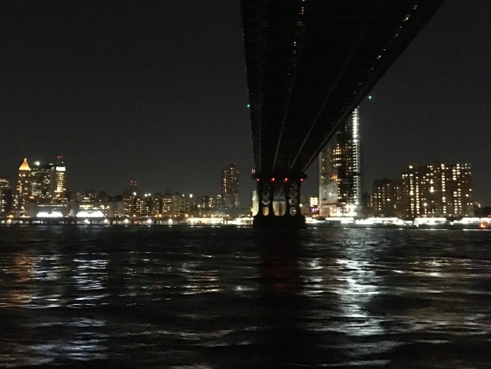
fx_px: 482
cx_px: 212
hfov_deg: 53.8
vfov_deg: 41.8
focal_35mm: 34
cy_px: 174
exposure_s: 1/15
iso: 2000
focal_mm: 4.15
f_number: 2.2
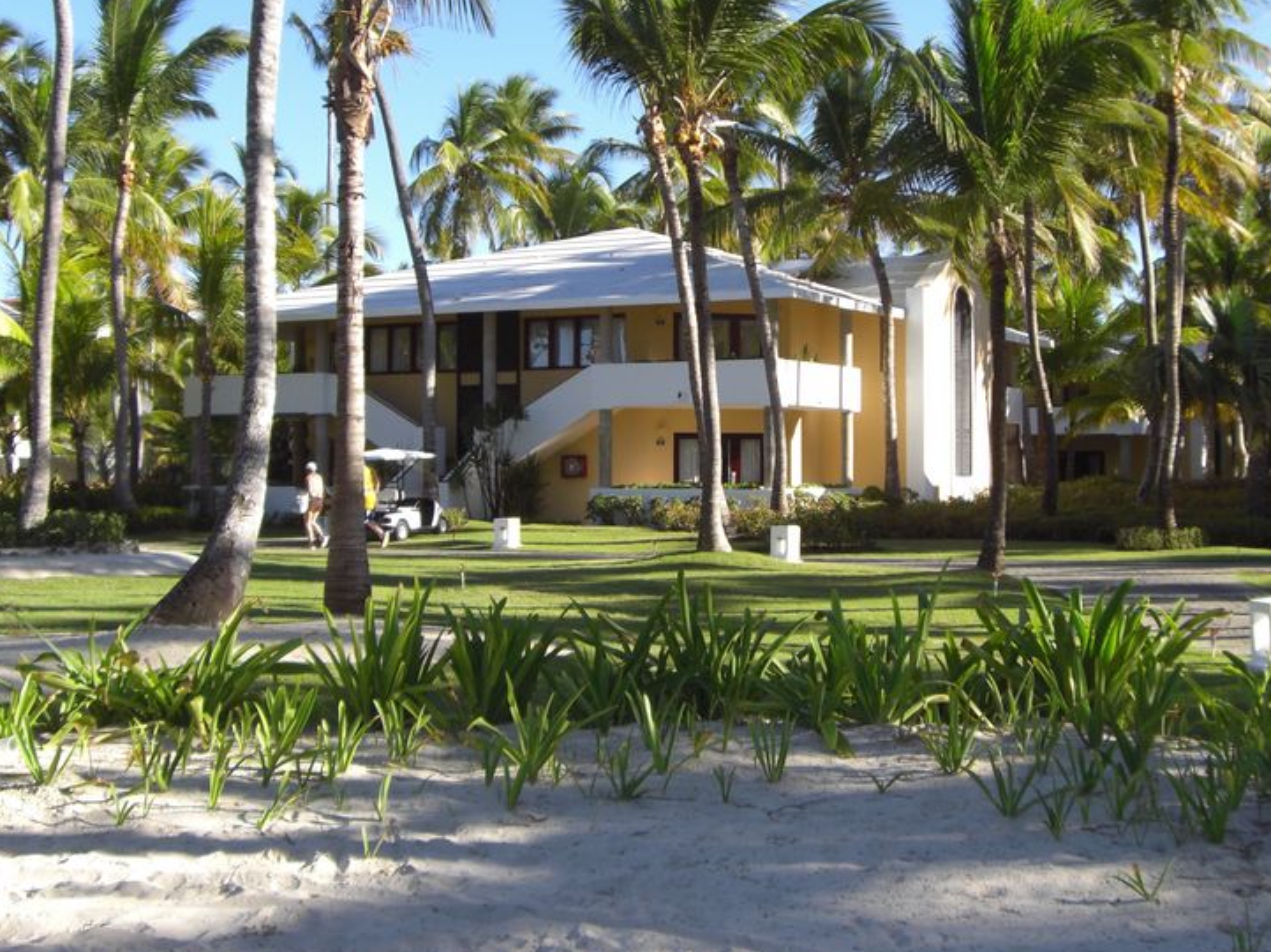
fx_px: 1982
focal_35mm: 54
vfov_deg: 26.9
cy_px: 326
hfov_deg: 35.5
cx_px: 751
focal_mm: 6.2
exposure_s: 1/500
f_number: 2.7
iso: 64
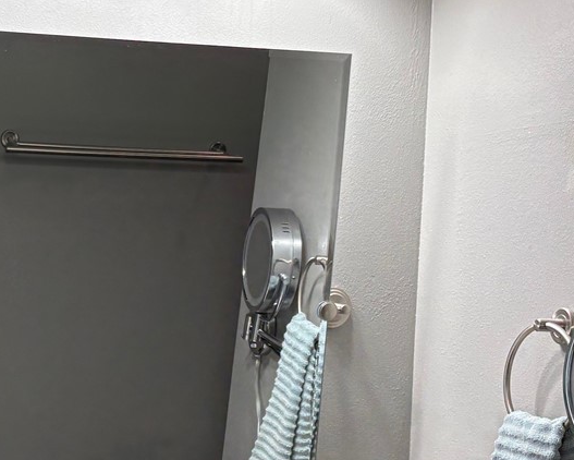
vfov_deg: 19.6
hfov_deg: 24.3
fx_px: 1309
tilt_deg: -6.1
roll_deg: -1.7
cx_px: 110
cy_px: 408
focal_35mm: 77
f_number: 1.6
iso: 80
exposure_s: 1/171
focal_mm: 5.96
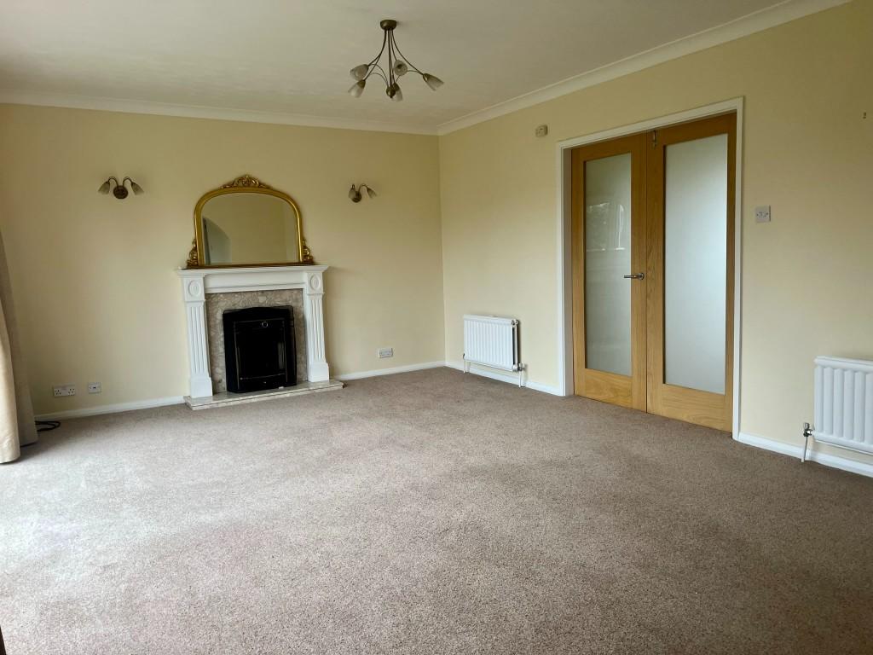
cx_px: 436
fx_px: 656
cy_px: 328
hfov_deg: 67.3
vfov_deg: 53.1
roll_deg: +1.7
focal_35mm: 26
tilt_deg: -6.9
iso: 80
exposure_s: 1/121
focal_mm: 5.7
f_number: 1.5
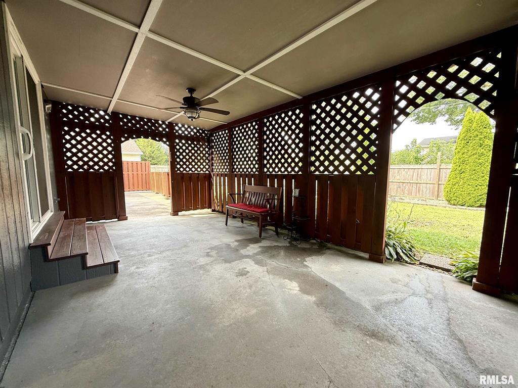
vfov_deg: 85.7
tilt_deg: -5.2
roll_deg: -0.1
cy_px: 194
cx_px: 259
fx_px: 209
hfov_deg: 102.1
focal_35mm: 14
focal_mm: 2.22
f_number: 2.2
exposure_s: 1/99
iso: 80
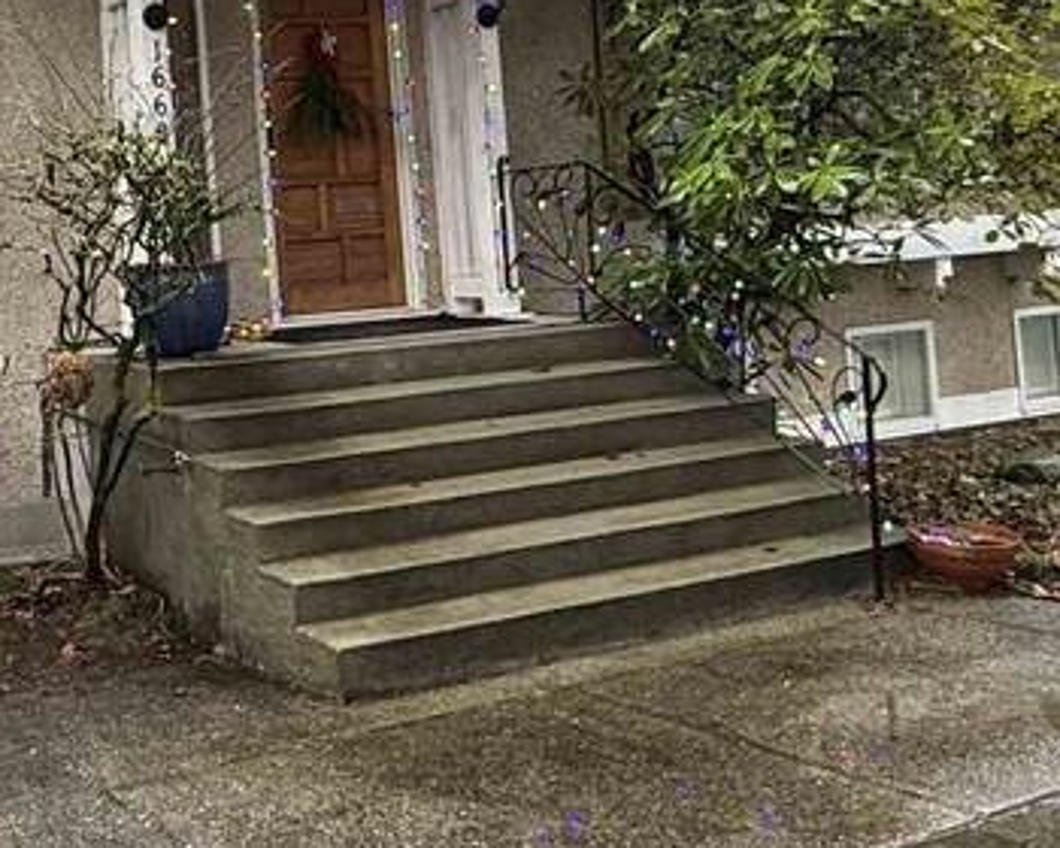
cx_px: 94
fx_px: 1569
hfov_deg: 35.1
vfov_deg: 29.8
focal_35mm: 50
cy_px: 230
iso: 320
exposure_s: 1/65
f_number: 2.2
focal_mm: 2.22
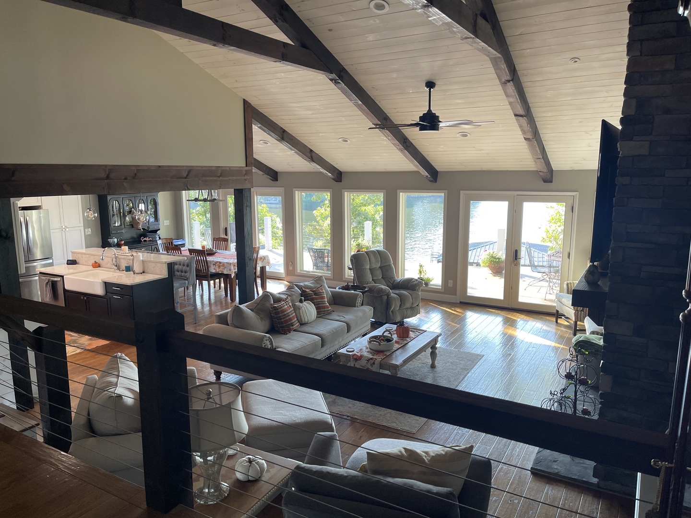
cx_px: 346
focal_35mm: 25
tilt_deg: -9.3
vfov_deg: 54.9
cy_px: 259
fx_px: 499
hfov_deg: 69.4
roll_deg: +0.7
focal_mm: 5.1
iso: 100
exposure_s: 1/120
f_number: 1.6
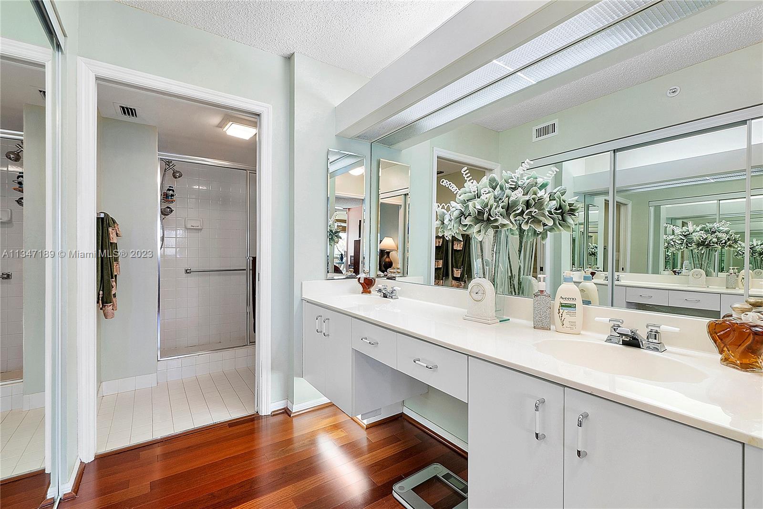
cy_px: 254
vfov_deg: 77.3
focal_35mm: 15
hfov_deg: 100.4
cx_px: 382
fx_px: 318
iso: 160
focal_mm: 10
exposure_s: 1/4
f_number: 11
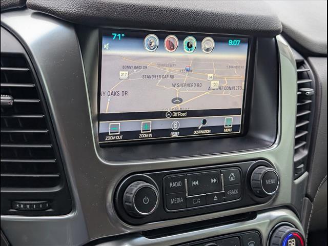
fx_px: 464
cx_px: 164
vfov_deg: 29.7
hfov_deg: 38.9
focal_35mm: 49
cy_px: 123
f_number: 1.68
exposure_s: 1/500
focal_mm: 6.9
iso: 242
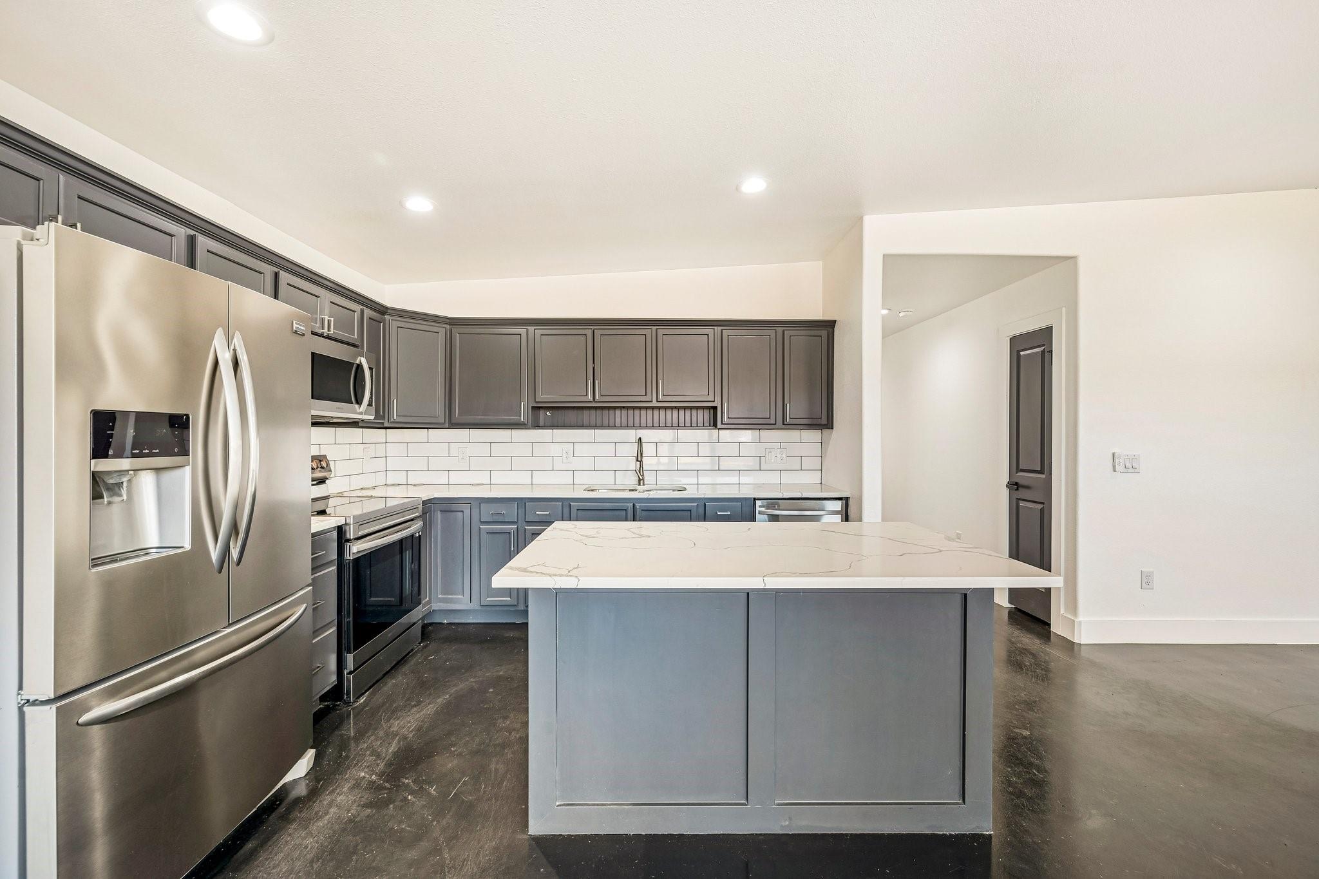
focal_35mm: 14
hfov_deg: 104.3
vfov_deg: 81.2
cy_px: 440
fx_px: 513
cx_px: 660
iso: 250
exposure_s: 1/4
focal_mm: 14
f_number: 9
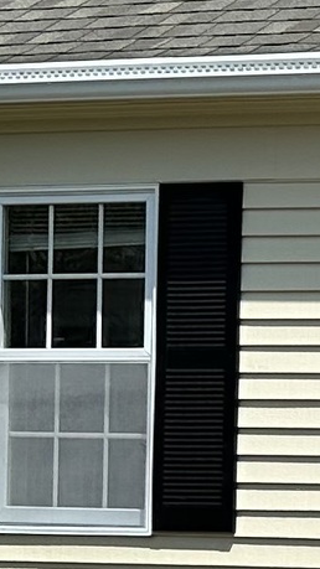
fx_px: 2641
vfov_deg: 12.3
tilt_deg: +2.8
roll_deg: -0.2
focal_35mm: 175
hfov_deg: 6.2
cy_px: 351
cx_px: 1065
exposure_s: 1/5848
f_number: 1.78
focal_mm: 6.86
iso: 80
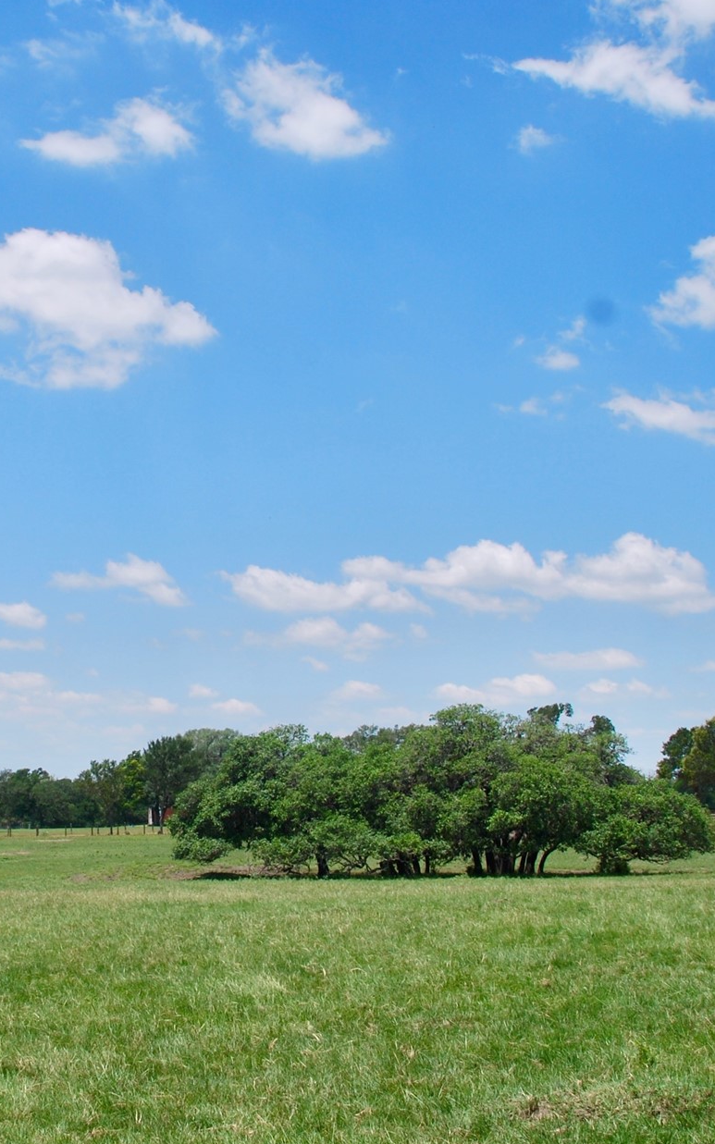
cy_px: 567
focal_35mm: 59
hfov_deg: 21.7
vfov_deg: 34.5
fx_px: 1840
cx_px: 135
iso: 100
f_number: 9
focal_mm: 22
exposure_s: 1/320
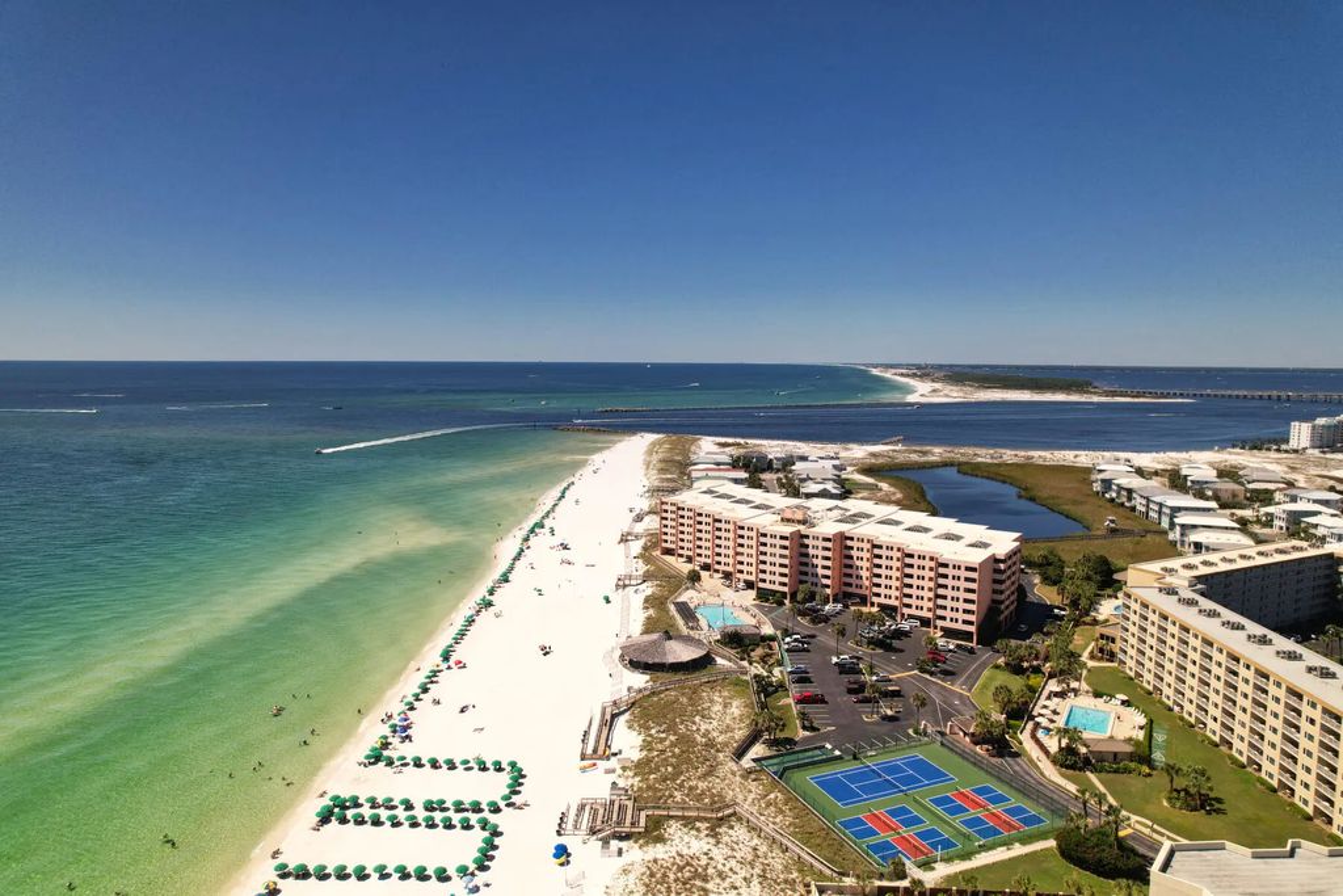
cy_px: 448
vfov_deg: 57.2
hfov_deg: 78.6
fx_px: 821
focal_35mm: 22
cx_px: 672
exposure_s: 1/100
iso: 100
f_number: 2.8
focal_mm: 8.38
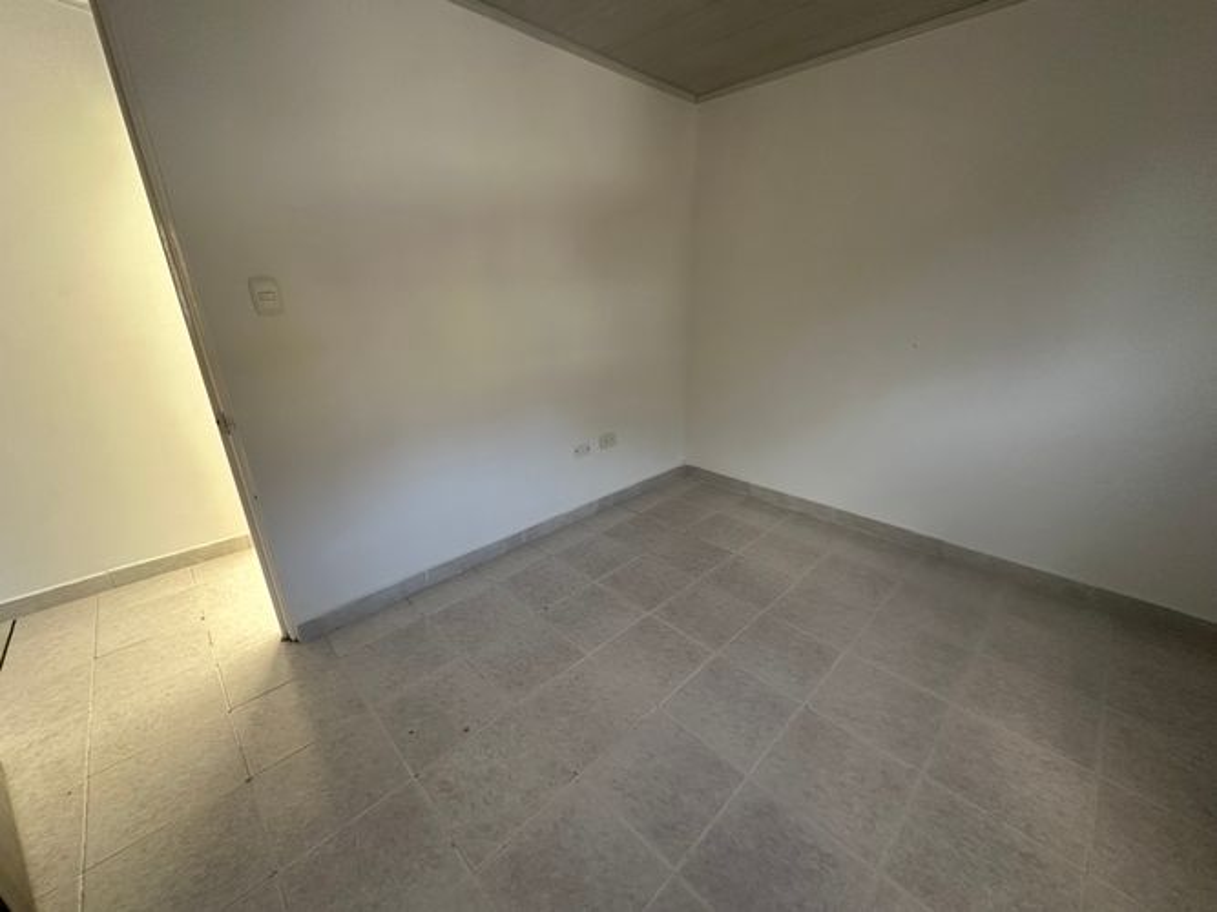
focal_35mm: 14
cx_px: 608
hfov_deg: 102.1
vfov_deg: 85.7
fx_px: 492
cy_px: 456
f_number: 2.2
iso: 320
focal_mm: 2.22
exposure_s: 1/94
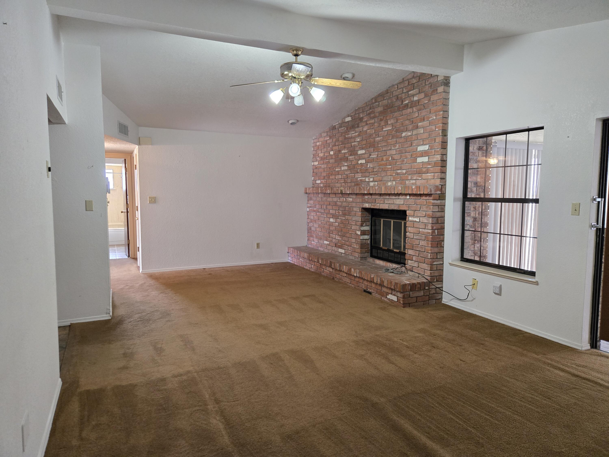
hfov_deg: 73.9
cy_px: 228
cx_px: 304
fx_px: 405
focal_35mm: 23
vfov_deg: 58.9
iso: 640
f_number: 1.8
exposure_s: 1/120
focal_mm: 5.4
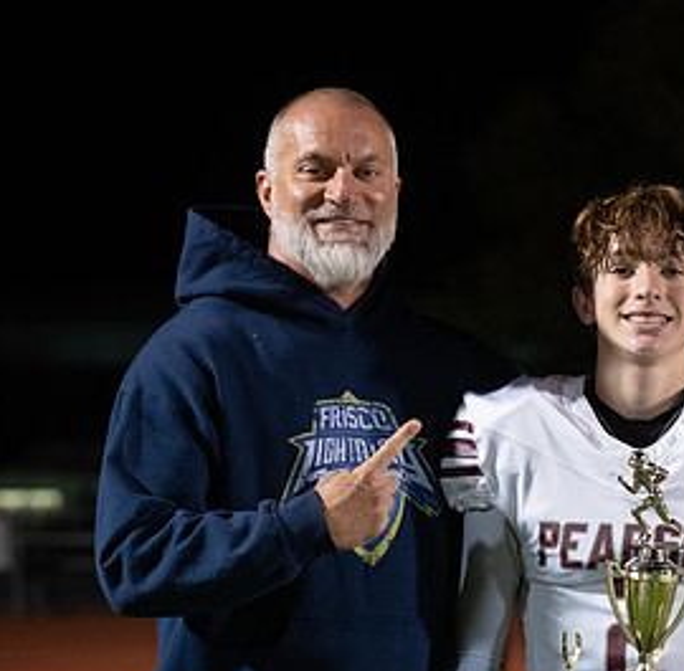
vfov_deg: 9.4
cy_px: 513
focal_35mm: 184
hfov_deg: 9.6
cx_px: 581
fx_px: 4076
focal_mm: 82
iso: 4000
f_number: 3.5
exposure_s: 1/320
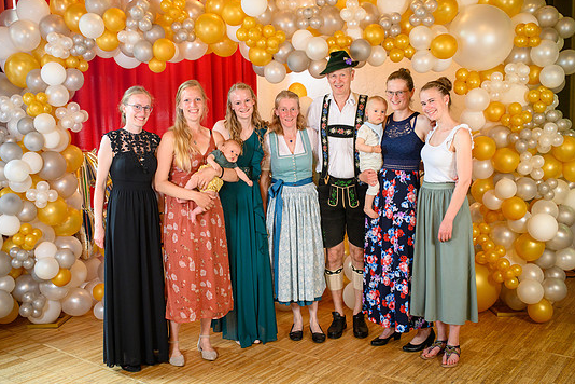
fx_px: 607
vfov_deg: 35.1
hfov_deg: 50.7
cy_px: 187
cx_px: 282
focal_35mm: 38
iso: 1250
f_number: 3.5
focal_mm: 35
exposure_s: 1/100
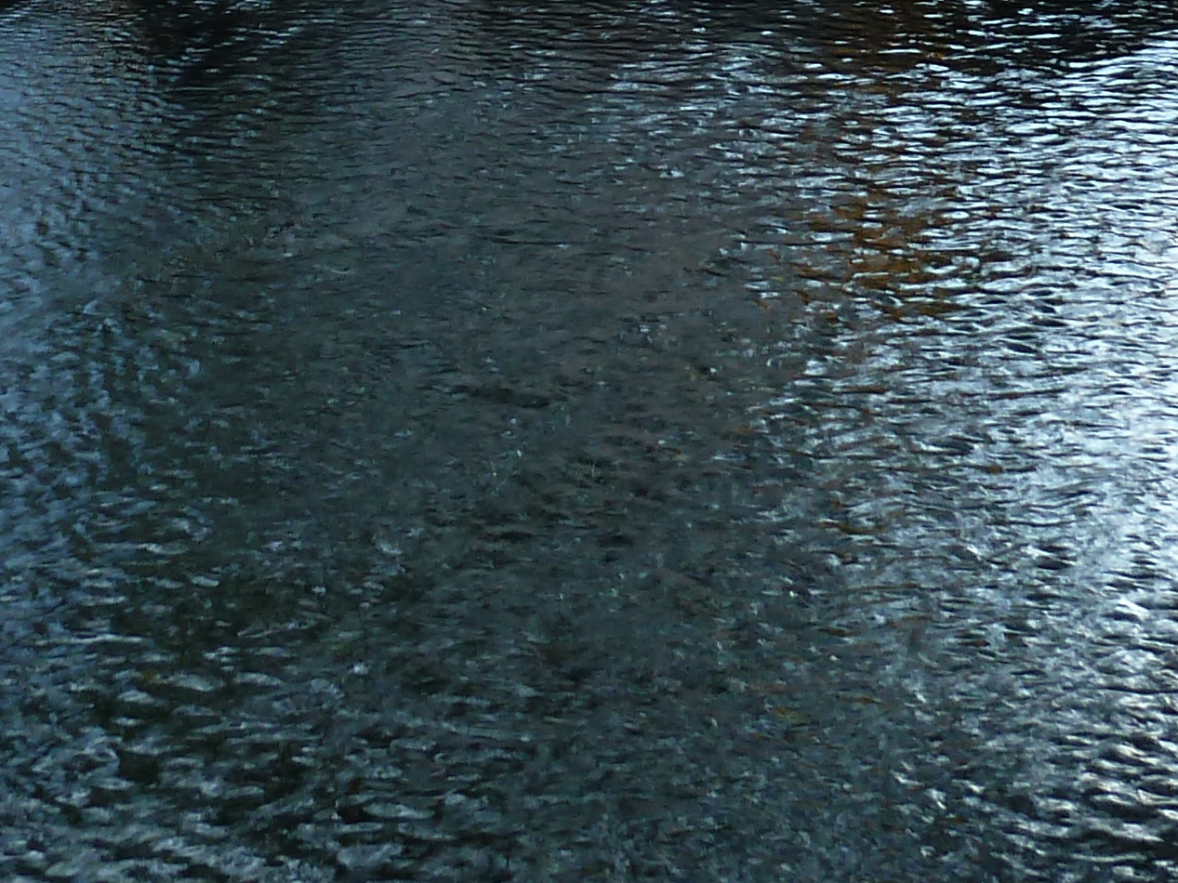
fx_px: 3437
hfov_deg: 19.4
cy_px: -502
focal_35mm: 101
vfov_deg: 13.6
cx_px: 352
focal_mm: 5.3
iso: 80
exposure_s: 1/8
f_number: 3.5
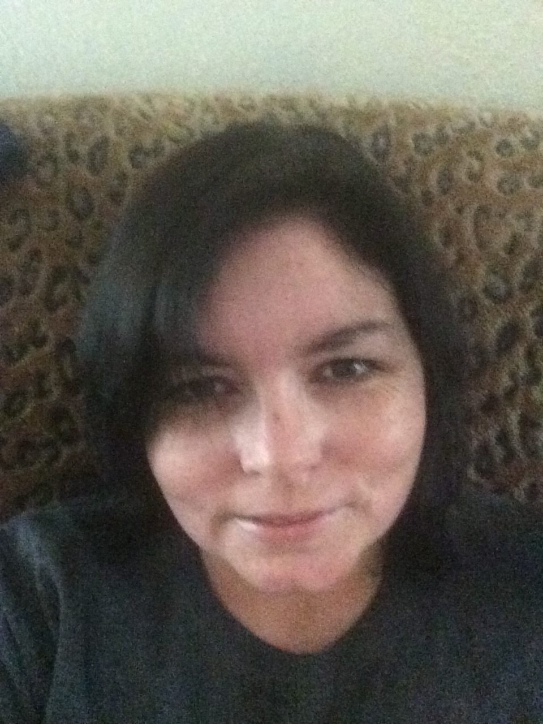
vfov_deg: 58.4
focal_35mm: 31
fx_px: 648
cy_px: 362
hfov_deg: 45.4
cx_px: 272
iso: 1600
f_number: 2.4
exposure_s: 1/15
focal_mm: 2.15
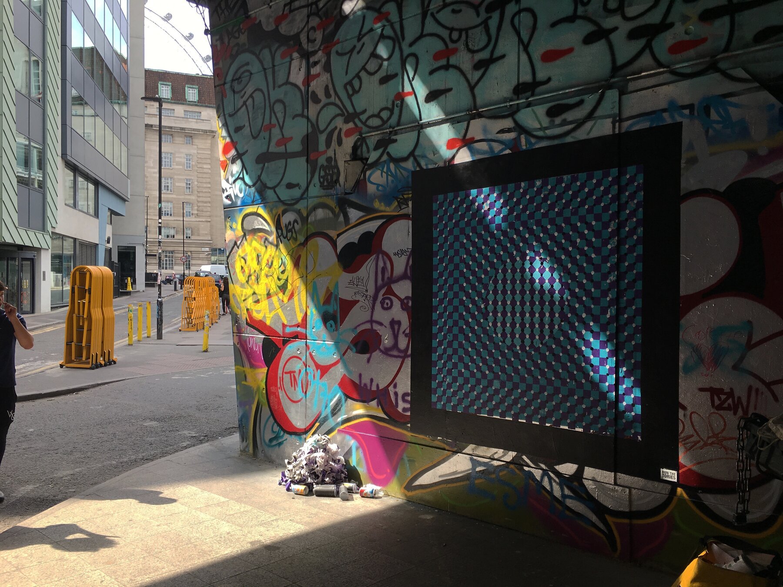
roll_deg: -0.2
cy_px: 294
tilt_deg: +0.8
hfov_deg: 61.7
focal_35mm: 29
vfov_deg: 48.2
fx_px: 656
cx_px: 392
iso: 25
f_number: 2.2
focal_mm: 4.15
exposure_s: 1/327
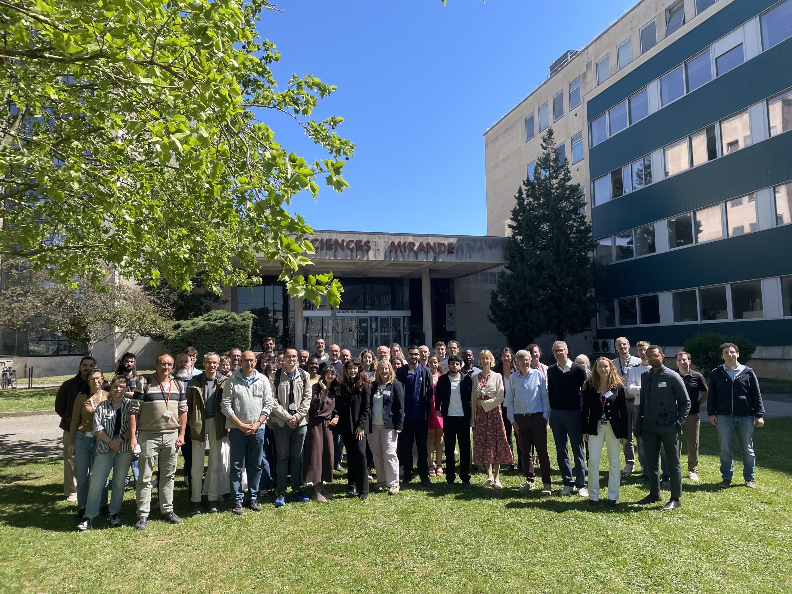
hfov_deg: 67.3
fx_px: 595
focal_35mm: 26
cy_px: 297
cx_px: 396
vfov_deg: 53.1
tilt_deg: +6.3
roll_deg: +1.6
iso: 32
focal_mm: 4.2
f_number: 1.6
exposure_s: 1/1715
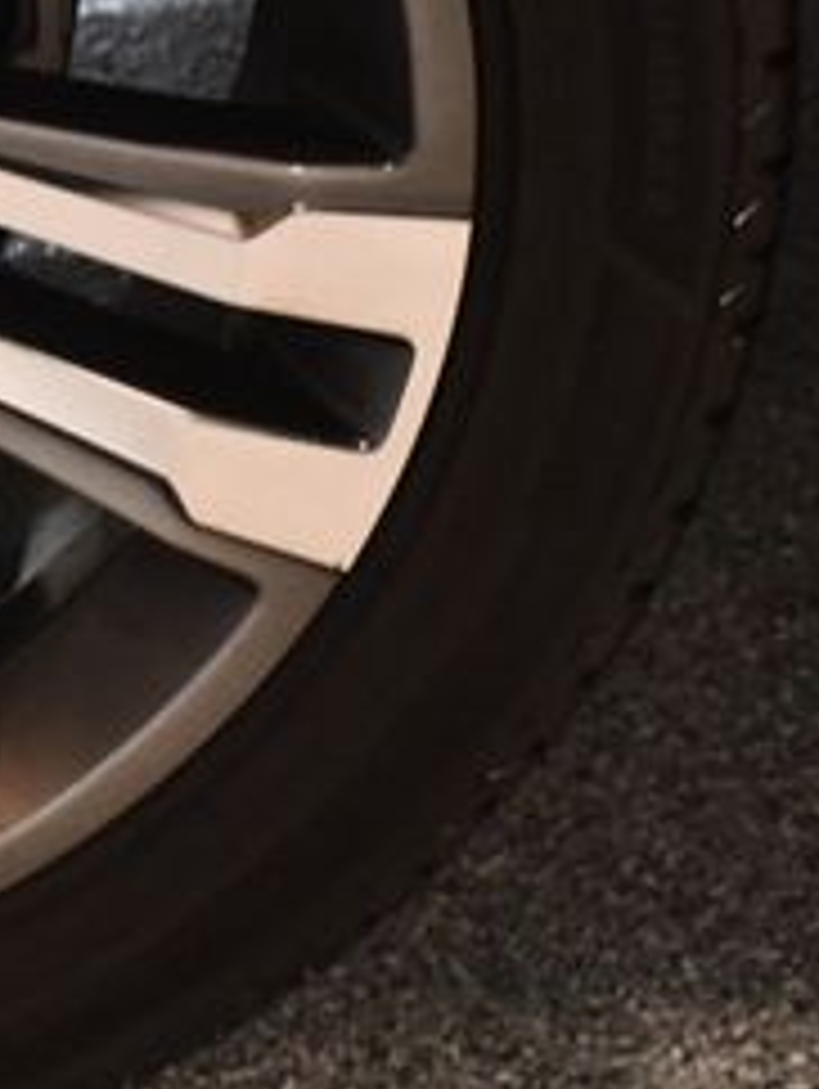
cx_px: -504
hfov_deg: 9.0
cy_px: 194
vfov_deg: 12.3
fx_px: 5039
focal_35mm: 160
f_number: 4.5
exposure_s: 1/100
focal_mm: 42
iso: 3200
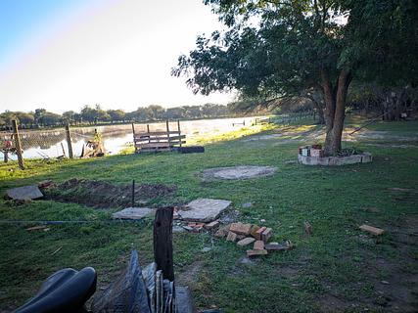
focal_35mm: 25
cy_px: 156
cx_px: 209
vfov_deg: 54.9
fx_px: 302
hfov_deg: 69.4
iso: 131
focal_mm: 4.71
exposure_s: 1/217
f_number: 1.7
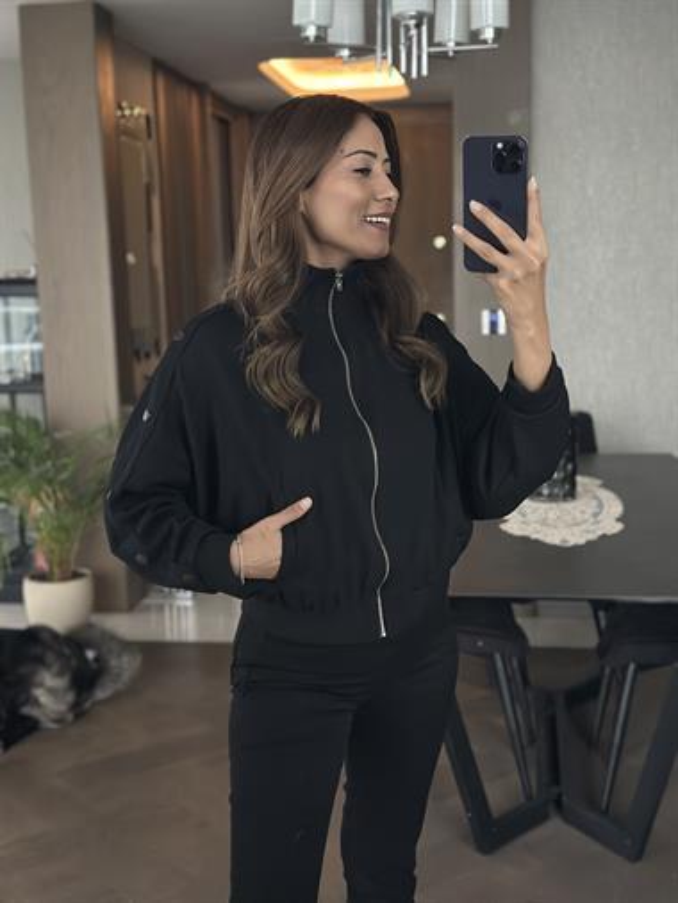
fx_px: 1252
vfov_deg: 39.6
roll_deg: +2.0
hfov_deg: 30.3
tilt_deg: -16.9
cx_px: 339
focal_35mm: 48
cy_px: 452
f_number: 1.78
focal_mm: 6.86
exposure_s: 1/30
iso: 800
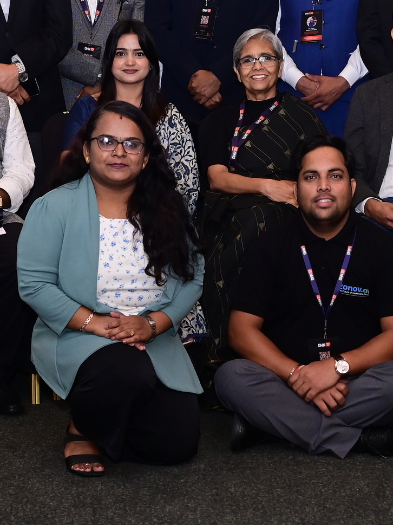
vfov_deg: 18.8
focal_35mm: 104
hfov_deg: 14.3
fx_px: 1568
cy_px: 81
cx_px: 221
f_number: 4.5
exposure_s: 1/125
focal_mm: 34.5
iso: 1250
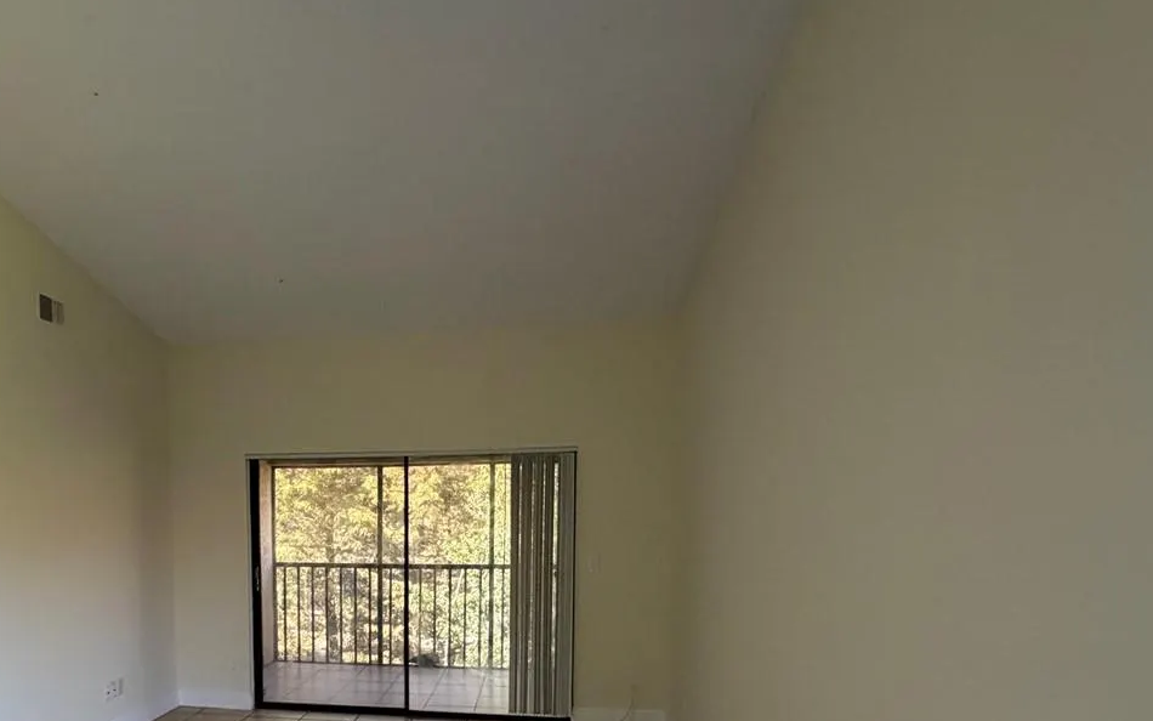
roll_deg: +0.4
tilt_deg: -3.0
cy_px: 573
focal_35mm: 25
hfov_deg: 70.1
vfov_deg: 46.8
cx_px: 370
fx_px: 786
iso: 200
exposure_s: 1/121
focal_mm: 2.22
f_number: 2.2
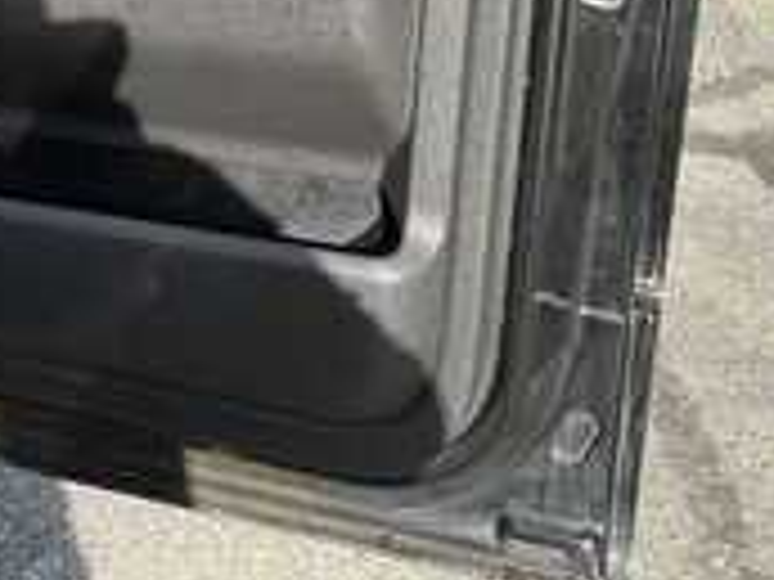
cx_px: 4
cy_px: -81
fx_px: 1453
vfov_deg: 21.3
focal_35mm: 65
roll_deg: -1.6
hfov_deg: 28.1
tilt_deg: -19.5
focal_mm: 3
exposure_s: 1/412
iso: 25
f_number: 1.8
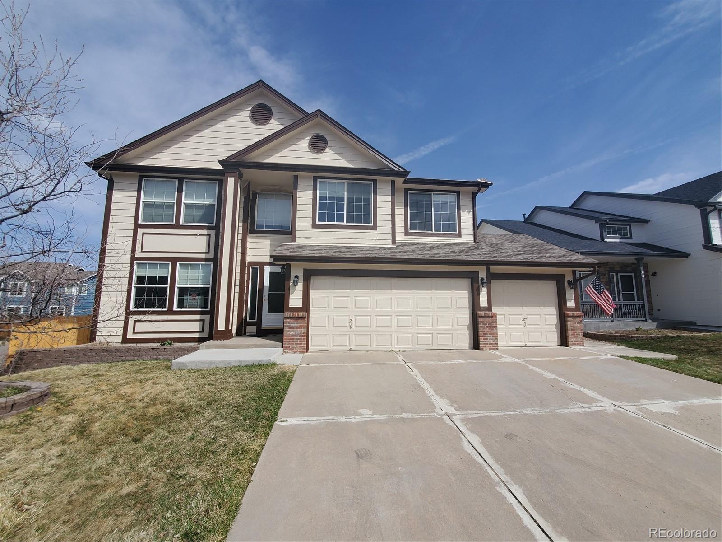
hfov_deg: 106.2
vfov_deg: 89.9
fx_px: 271
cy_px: 271
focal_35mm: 13
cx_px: 361
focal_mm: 1.8
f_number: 2.2
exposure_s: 1/1538
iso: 50
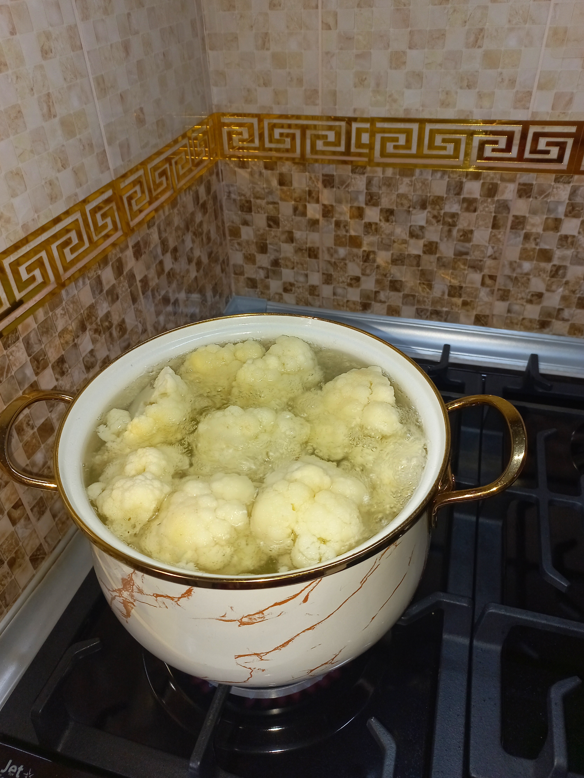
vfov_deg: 67.3
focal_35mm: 26
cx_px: 284
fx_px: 585
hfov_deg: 53.1
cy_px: 384
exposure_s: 1/50
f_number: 1.8
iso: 64
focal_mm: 4.6
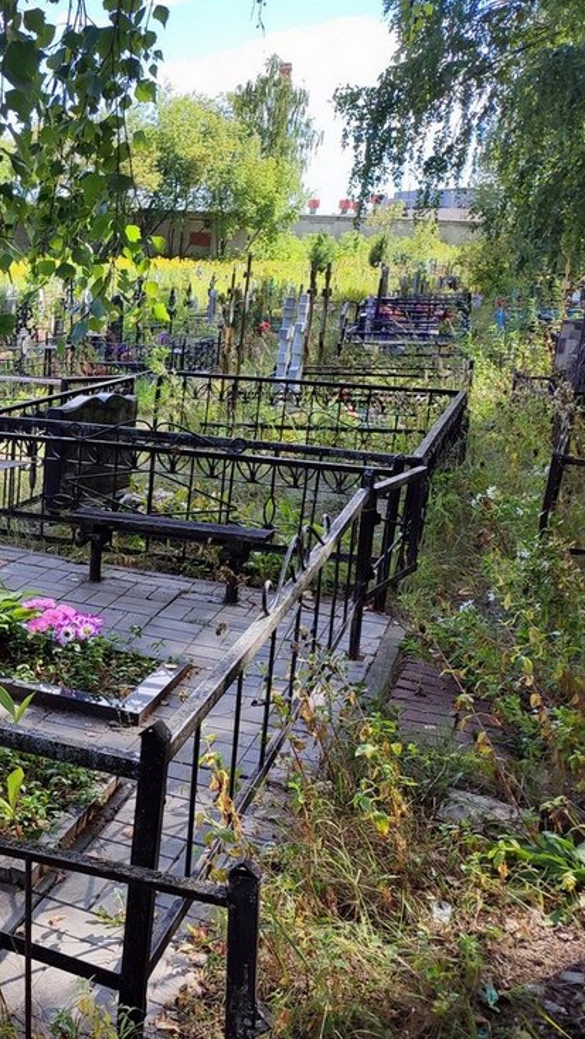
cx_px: -101
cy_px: 531
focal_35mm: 38
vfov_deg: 52.8
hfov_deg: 27.7
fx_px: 1048
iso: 50
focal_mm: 6.04
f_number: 1.9
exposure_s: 1/264
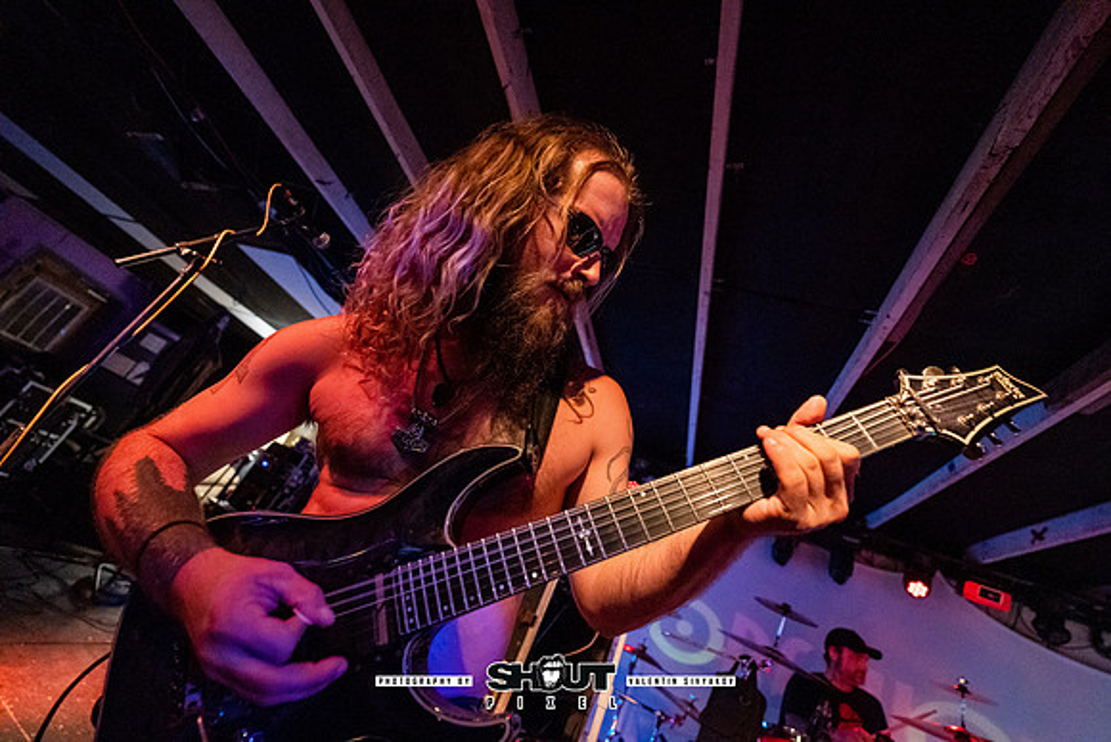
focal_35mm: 14
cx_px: 556
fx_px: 432
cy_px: 371
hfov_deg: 104.2
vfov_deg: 81.2
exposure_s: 1/250
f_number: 2.8
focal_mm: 14
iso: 3200
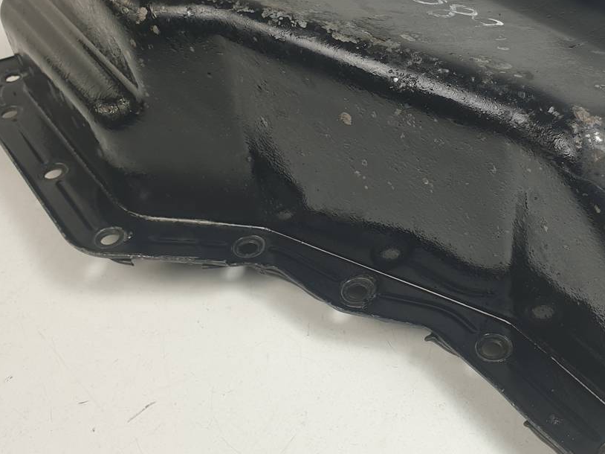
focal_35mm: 46
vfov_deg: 31.3
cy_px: 159
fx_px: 804
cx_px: 445
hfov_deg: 40.2
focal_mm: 4.3
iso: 50
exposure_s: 1/125
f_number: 2.4
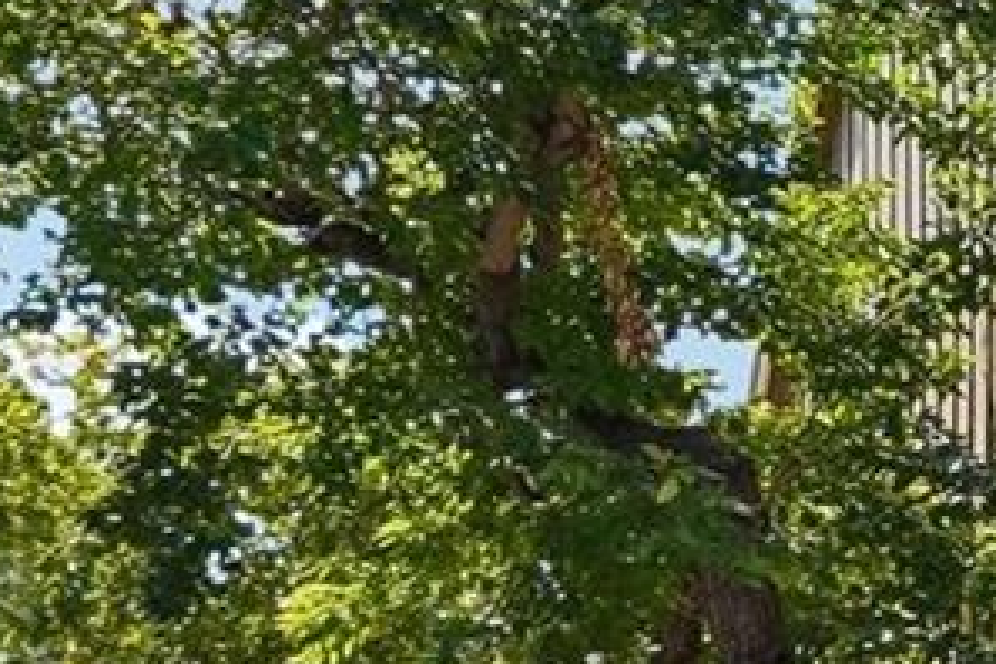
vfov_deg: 14.1
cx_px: 2264
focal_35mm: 97
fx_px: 2683
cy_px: 345
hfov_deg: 14.9
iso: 100
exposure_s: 1/200
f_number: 8
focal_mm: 12
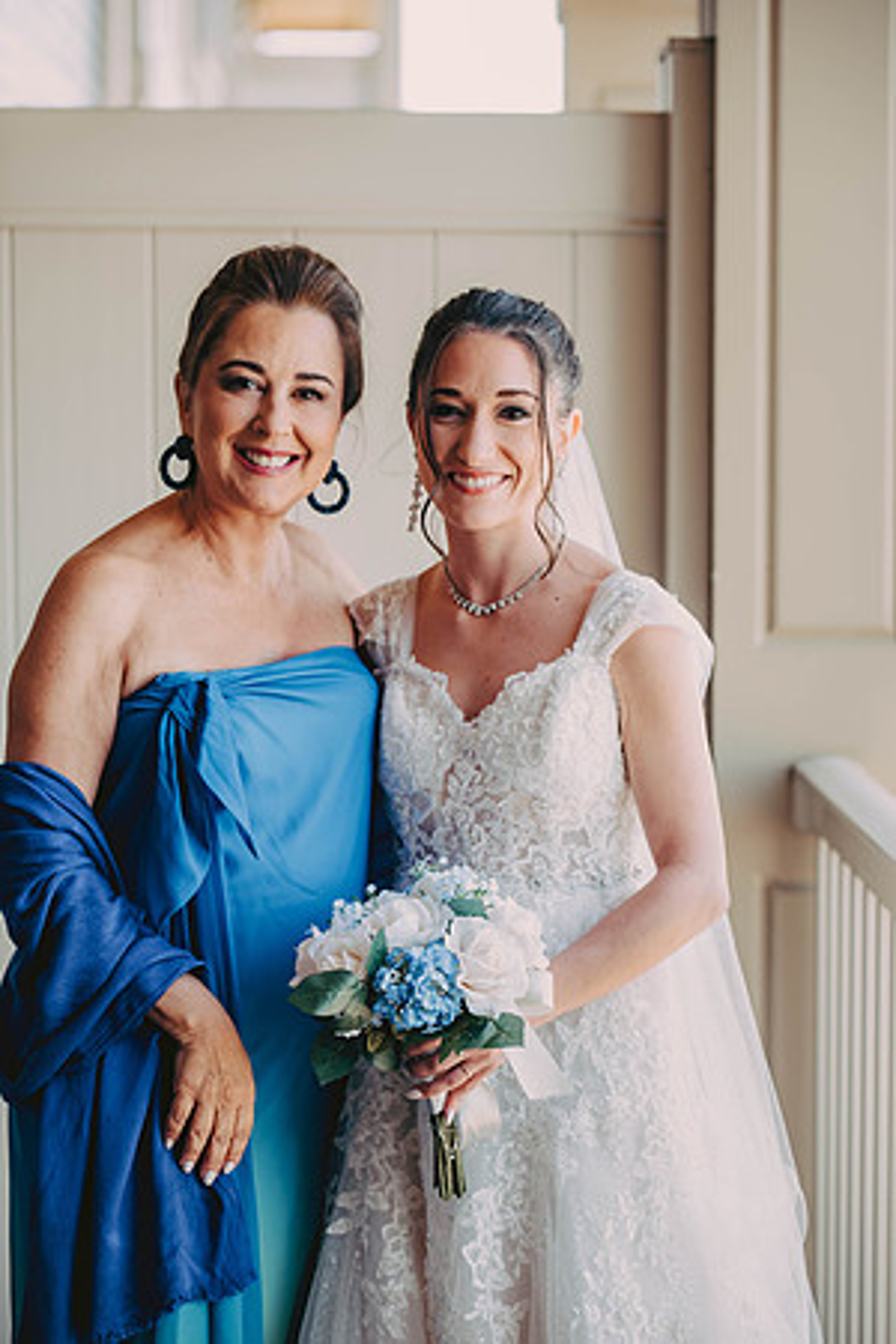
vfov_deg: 20.4
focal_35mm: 100
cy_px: 672
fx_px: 3733
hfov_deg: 13.7
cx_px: 448
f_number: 2.8
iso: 320
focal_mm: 100
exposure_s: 1/200
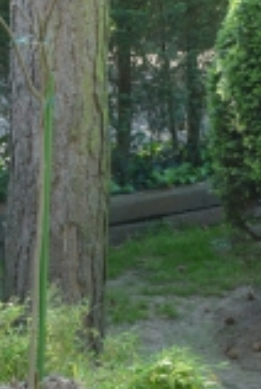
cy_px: 79
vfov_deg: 12.8
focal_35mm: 159
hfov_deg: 8.6
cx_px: 28
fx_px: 1721
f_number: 3.6
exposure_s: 1/80
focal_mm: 22.94
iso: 250
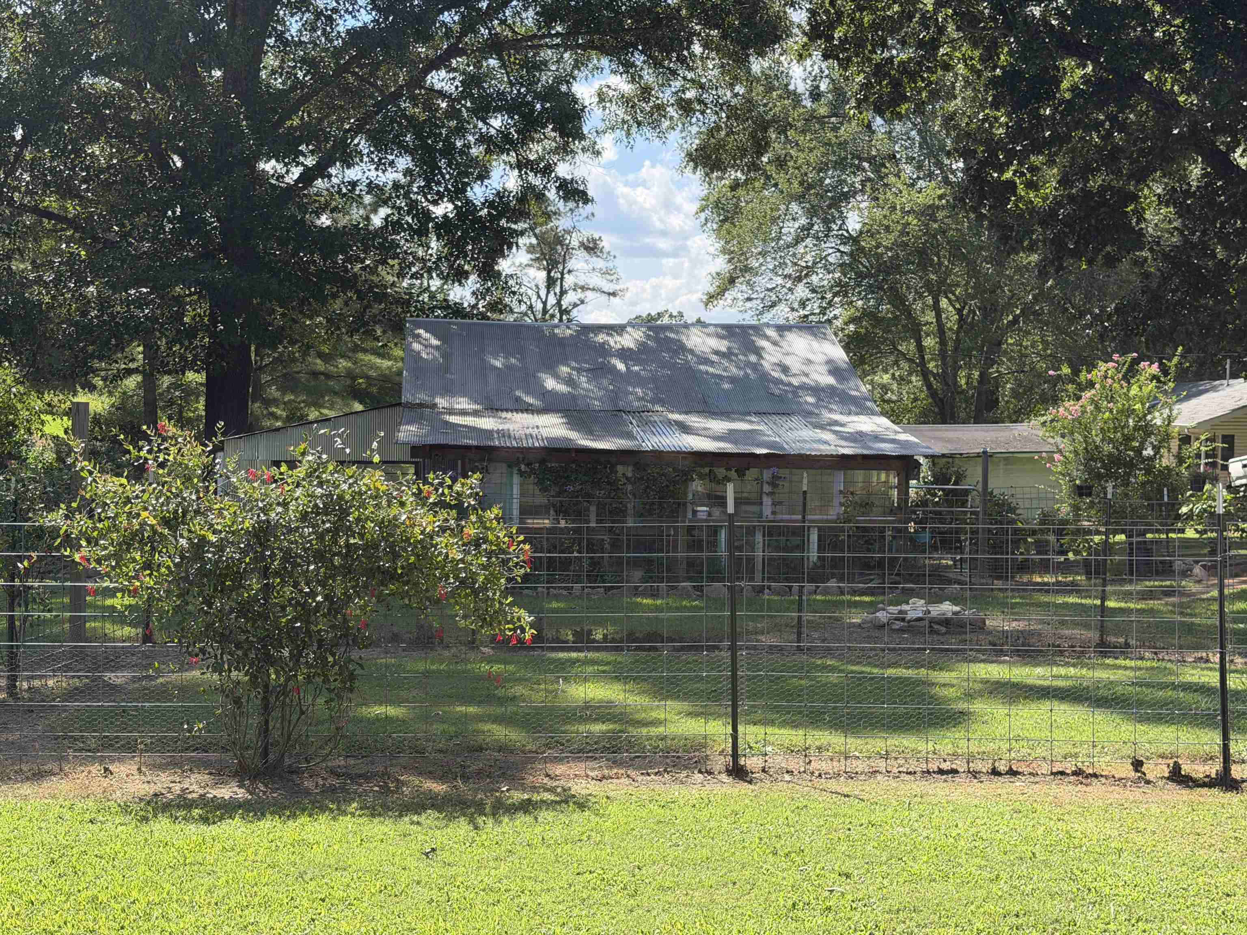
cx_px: 624
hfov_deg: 39.7
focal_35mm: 48
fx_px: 1729
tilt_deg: -1.9
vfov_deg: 30.3
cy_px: 468
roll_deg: -0.5
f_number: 1.78
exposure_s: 1/2146
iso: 100
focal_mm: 6.76
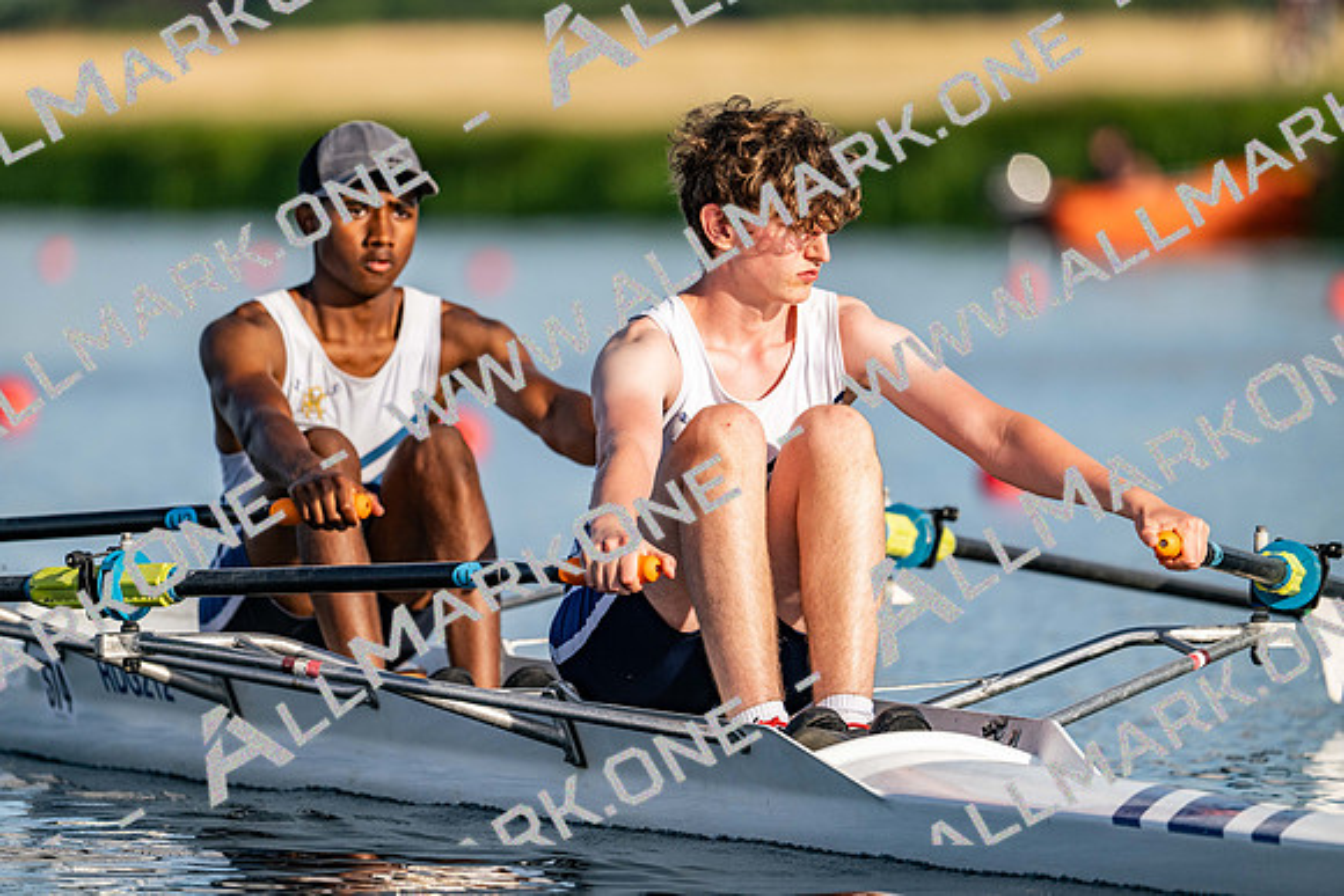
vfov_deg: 3.4
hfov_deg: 5.2
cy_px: 448
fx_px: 14936
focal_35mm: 400
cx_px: 672
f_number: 4.5
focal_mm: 400
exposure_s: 1/2500
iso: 250
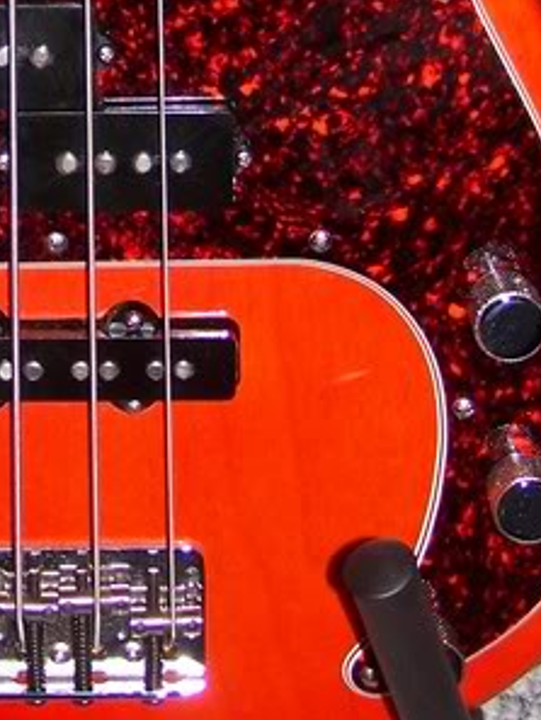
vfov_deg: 14.6
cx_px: 49
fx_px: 2728
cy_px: -124
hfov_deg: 11.3
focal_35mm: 131
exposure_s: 1/60
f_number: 2.8
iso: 80
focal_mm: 6.3
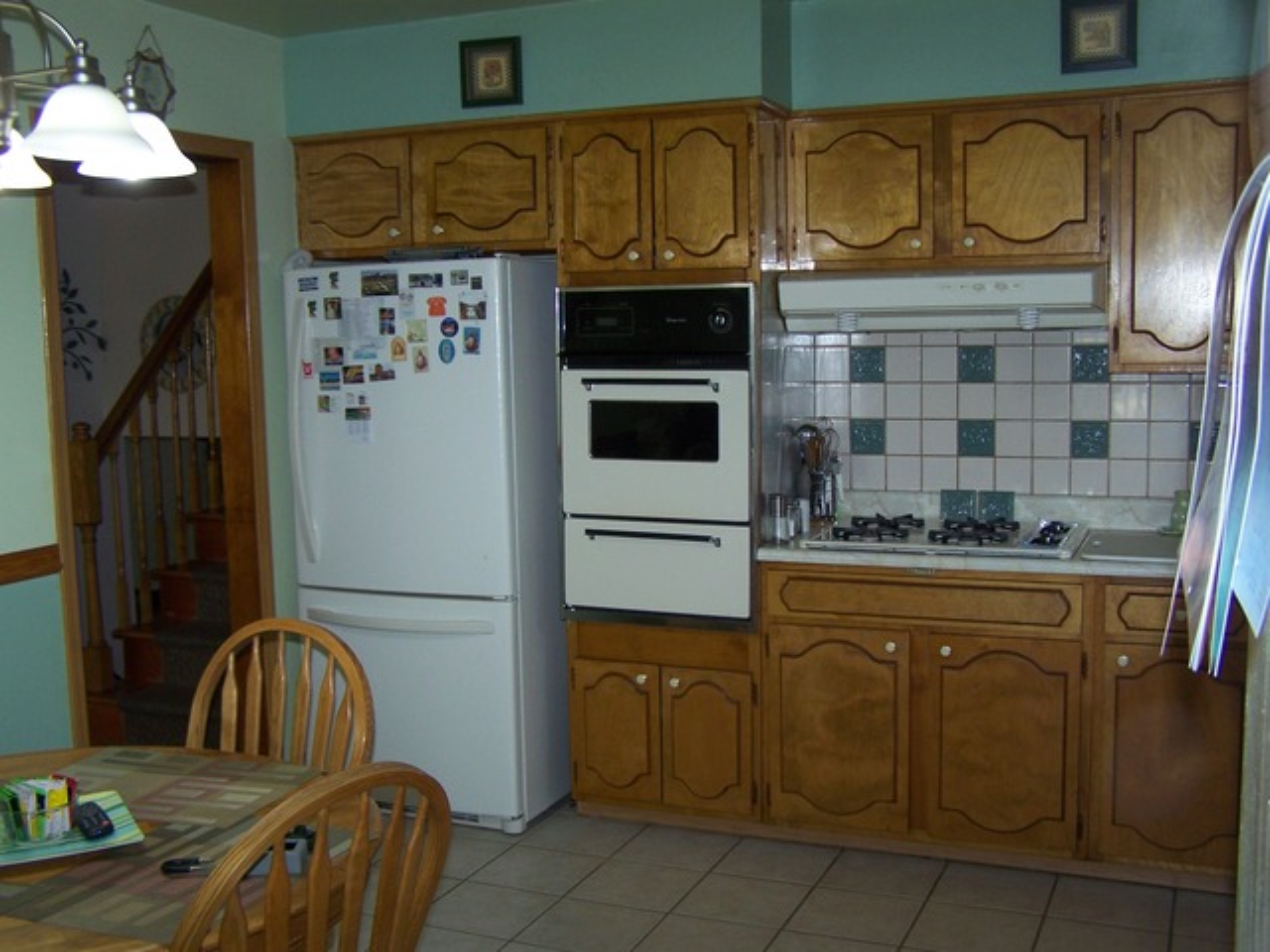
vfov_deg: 37.7
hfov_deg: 49.0
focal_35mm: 38
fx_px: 1394
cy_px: 476
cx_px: 635
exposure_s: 1/60
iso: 80
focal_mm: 6.3
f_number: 2.8
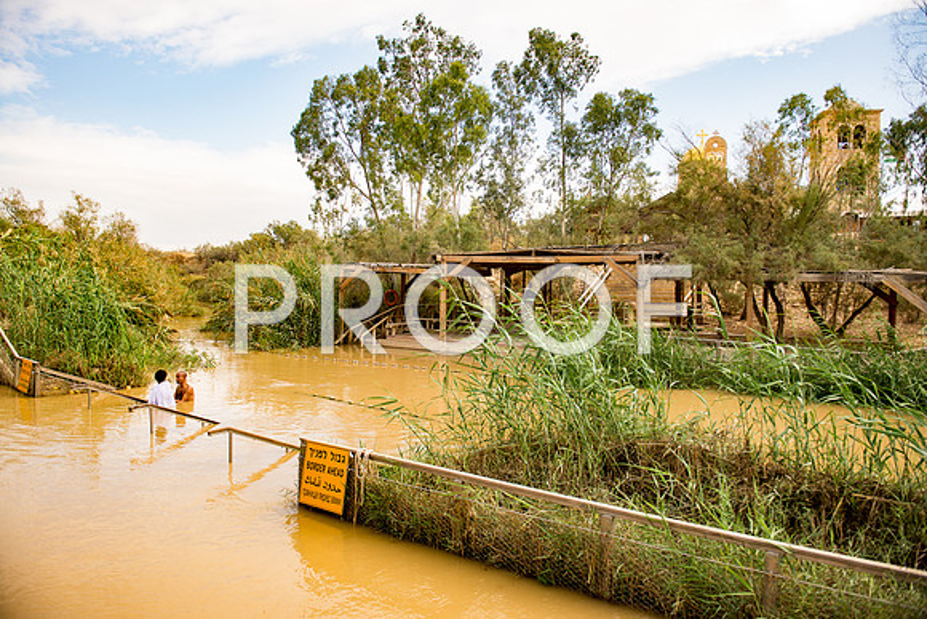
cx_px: 464
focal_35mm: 24
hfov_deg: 73.7
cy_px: 310
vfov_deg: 53.2
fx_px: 618
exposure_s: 1/1000
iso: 200
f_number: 2.8
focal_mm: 24
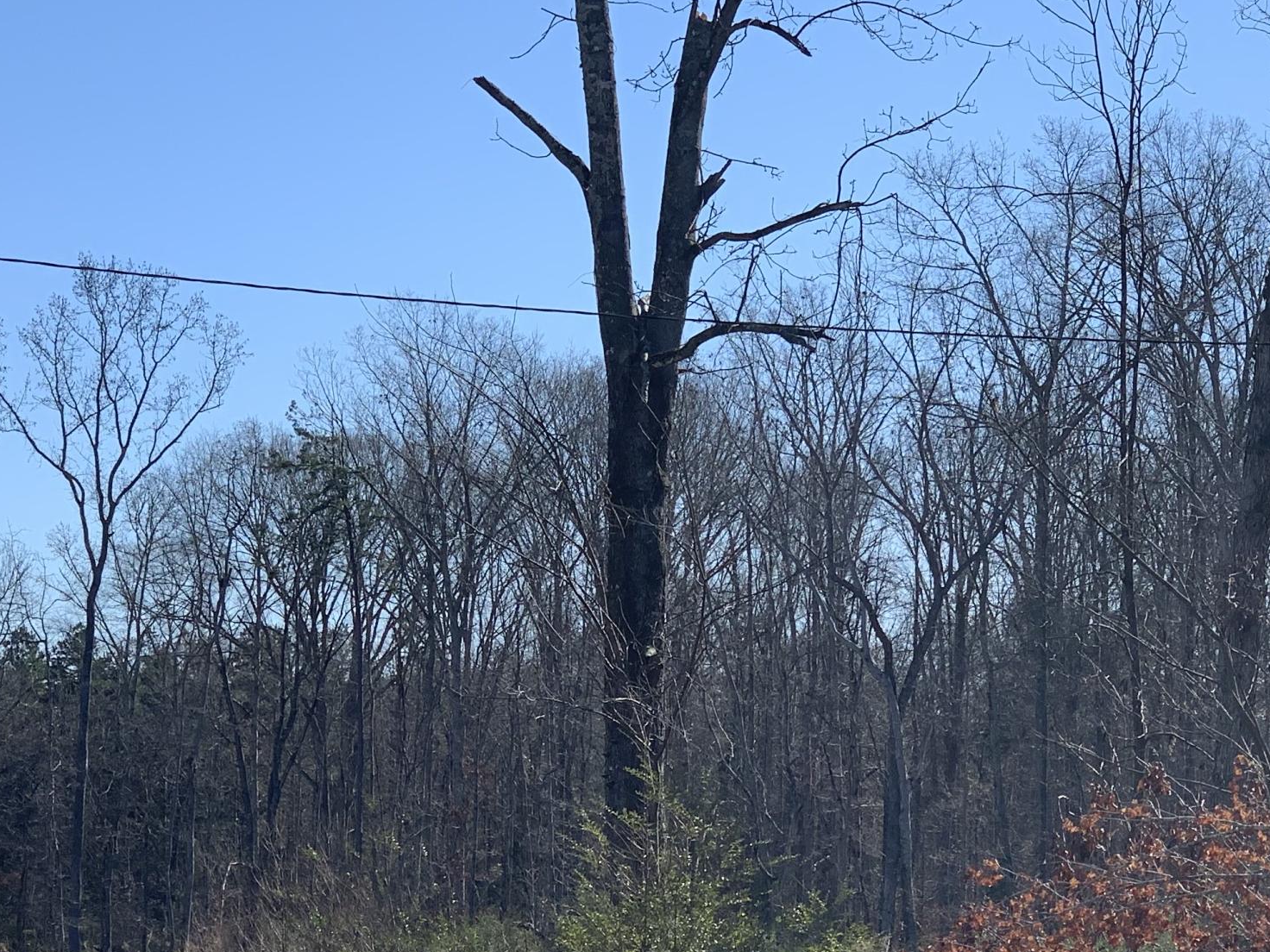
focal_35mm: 106
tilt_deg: +2.2
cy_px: 720
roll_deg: -0.4
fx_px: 3889
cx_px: 764
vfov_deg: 13.9
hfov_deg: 18.5
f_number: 2.4
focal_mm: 6
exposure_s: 1/1142
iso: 16
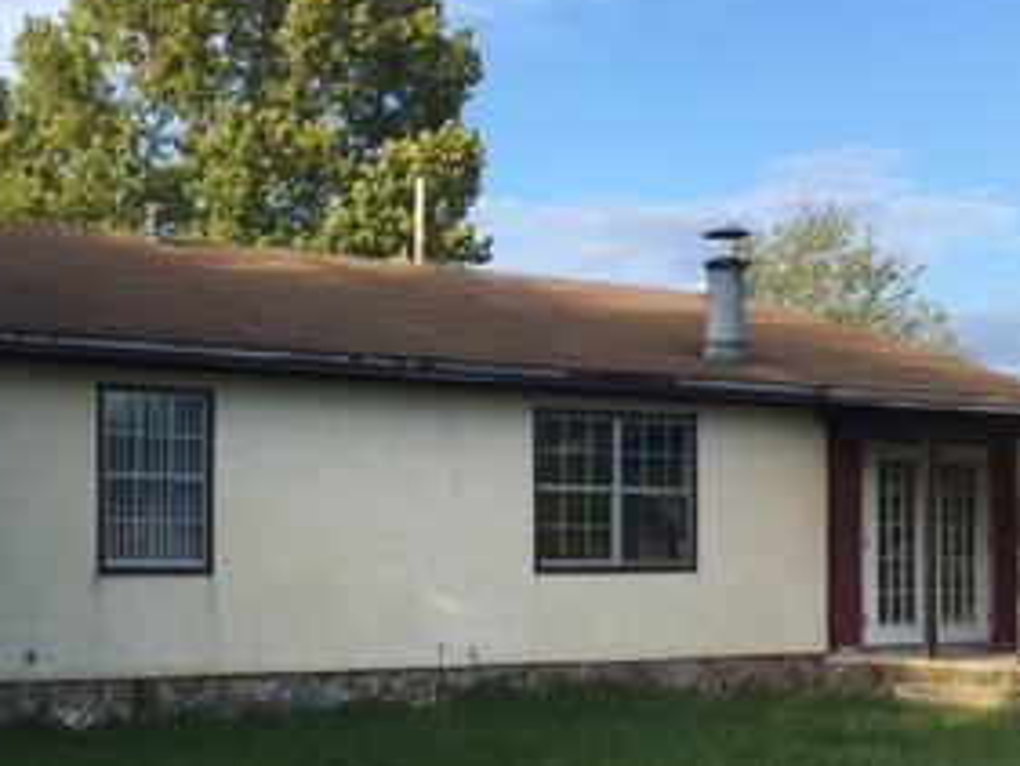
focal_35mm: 66
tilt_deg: +1.3
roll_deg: +0.3
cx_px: 407
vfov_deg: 22.0
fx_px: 1946
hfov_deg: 29.3
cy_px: 584
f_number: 2.2
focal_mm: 4.15
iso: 25
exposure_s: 1/699
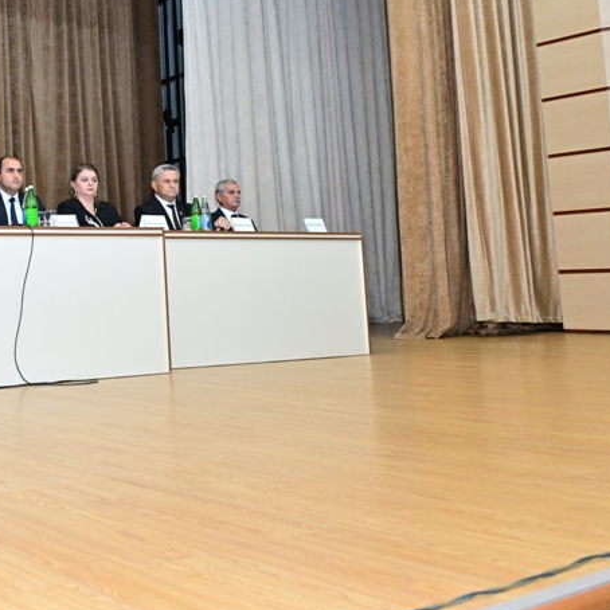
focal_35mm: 46
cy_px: 173
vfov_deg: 36.2
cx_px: -39
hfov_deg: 32.9
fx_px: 917
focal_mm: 24
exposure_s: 1/160
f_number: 4.5
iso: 3200
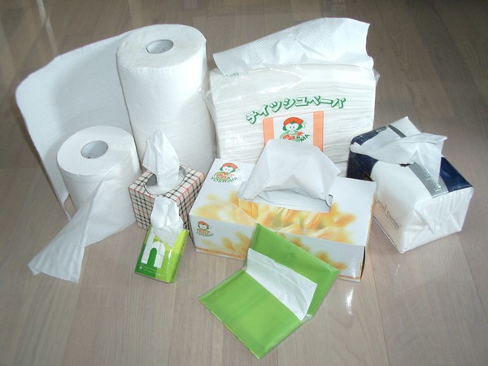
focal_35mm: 41
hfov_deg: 45.8
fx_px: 578
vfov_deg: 35.1
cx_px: 244
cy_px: 183
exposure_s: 1/40
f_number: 2.8
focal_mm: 6.8
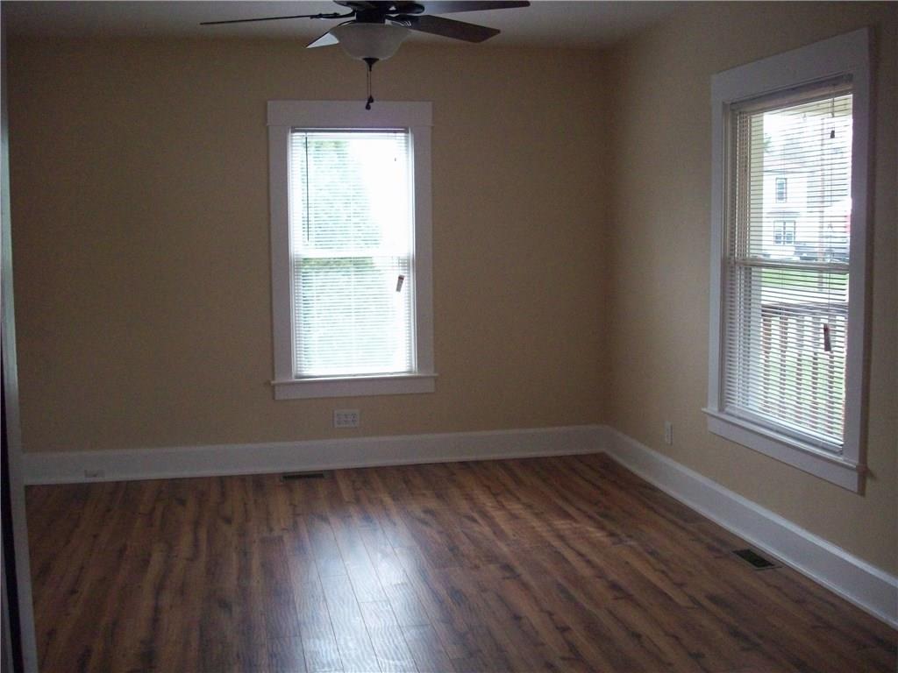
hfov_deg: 50.1
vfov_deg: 38.7
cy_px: 336
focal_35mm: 37
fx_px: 960
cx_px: 449
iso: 233
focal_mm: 6.2
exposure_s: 1/128
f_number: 2.8
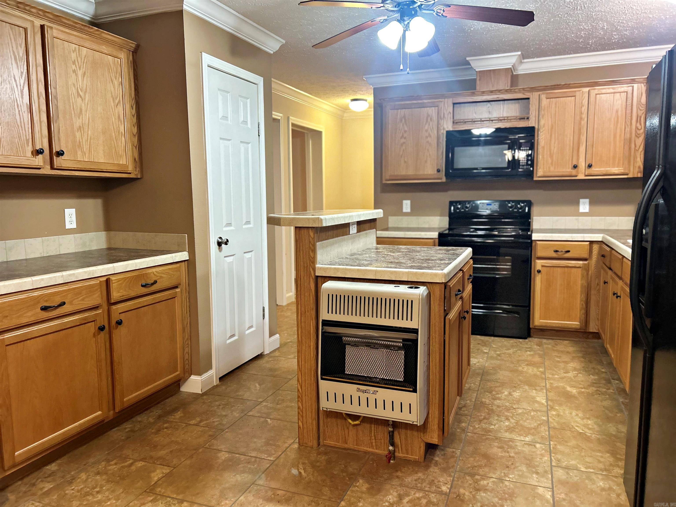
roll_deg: +0.9
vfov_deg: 53.1
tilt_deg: -5.8
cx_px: 338
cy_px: 254
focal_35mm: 26
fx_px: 508
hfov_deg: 67.3
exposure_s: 1/60
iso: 320
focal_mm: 5.7
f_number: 1.5
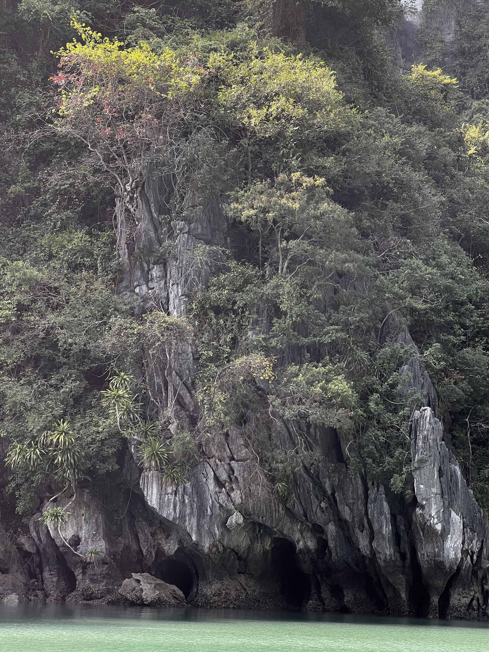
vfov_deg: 23.8
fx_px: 1544
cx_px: 245
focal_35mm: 82
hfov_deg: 18.0
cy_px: 345
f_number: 2.8
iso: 40
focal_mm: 9
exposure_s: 1/99
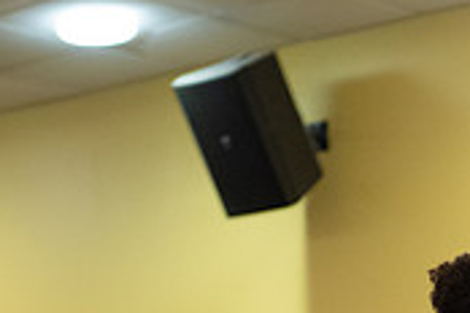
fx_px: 2702
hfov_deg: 9.8
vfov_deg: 6.5
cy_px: 498
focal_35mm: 207
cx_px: 538
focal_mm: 62
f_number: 3.5
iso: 4000
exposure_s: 1/200
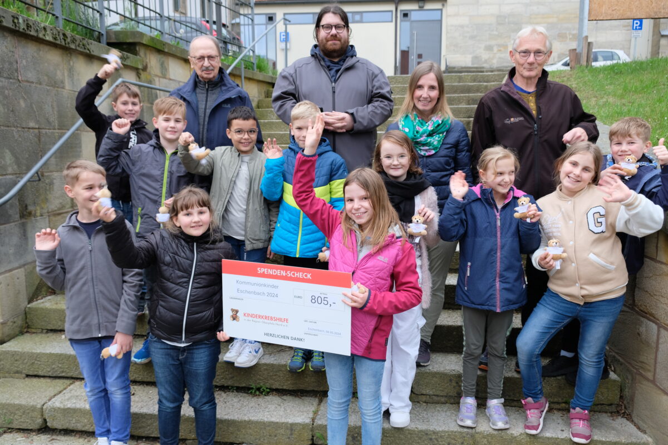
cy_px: 222
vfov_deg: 46.4
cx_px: 334
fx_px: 520
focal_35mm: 28
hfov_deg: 65.5
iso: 400
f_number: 4
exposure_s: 1/125
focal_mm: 18.8
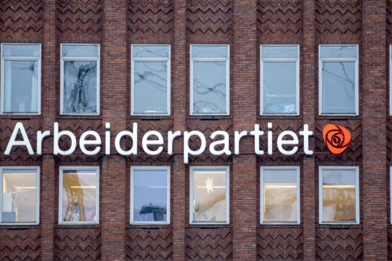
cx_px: 196
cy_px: 130
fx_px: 3038
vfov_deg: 4.9
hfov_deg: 7.4
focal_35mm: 279
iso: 400
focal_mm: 186
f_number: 2.8
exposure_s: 1/160
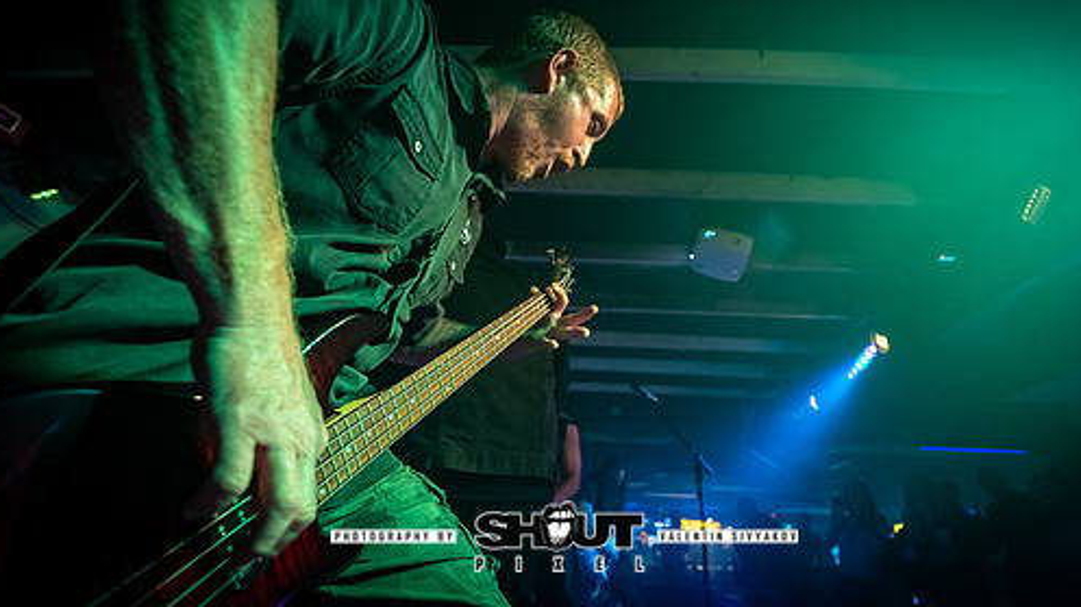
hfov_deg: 92.4
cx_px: 595
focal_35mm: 18
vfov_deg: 60.7
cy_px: 345
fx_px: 516
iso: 2500
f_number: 2.8
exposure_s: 1/200
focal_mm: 14
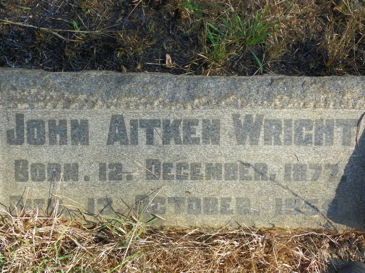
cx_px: 182
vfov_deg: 23.7
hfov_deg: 31.2
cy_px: 136
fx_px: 654
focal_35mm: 62
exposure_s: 1/160
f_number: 4
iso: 64
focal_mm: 11
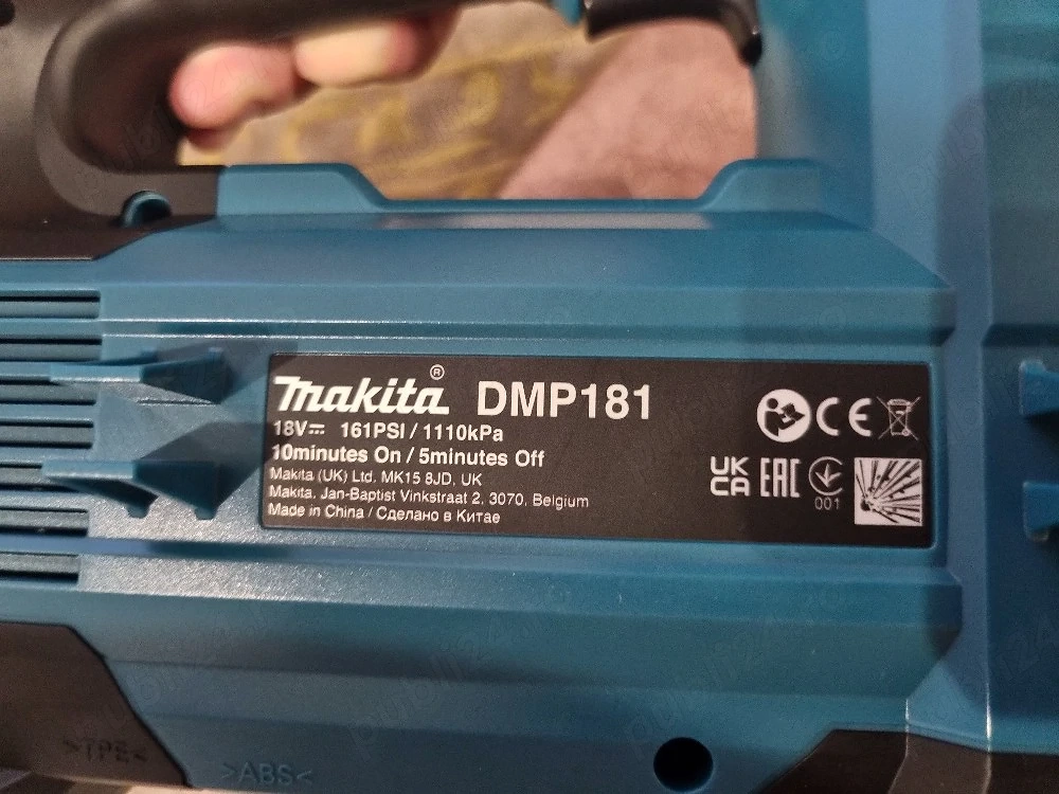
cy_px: 397
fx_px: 795
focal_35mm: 26
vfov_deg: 53.1
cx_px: 530
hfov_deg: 67.3
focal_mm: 5.4
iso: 500
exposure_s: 1/20
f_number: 1.8
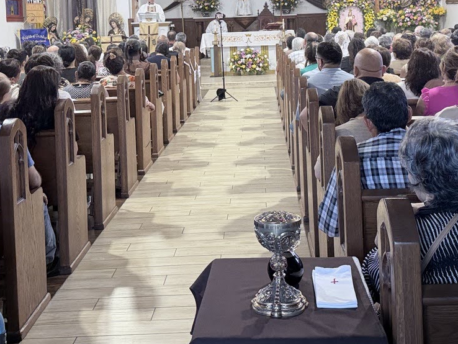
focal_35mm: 52
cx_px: 240
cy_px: 52
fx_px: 688
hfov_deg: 36.8
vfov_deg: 27.3
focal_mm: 6.76
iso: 200
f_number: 1.78
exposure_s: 1/120
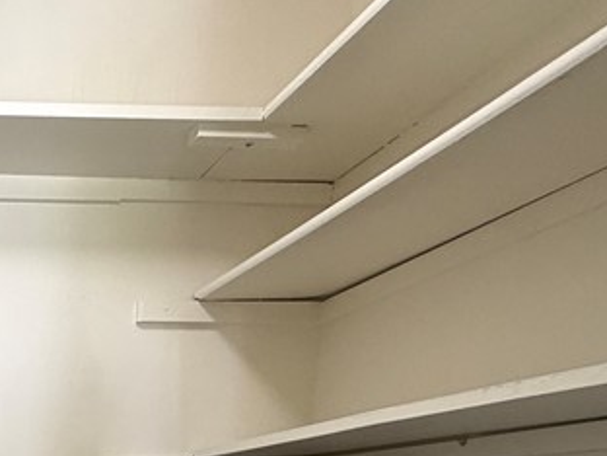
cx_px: -70
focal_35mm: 46
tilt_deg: -15.3
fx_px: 807
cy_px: 711
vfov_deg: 23.8
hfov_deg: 35.0
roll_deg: +1.7
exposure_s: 1/60
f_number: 2.2
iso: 250
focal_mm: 2.22
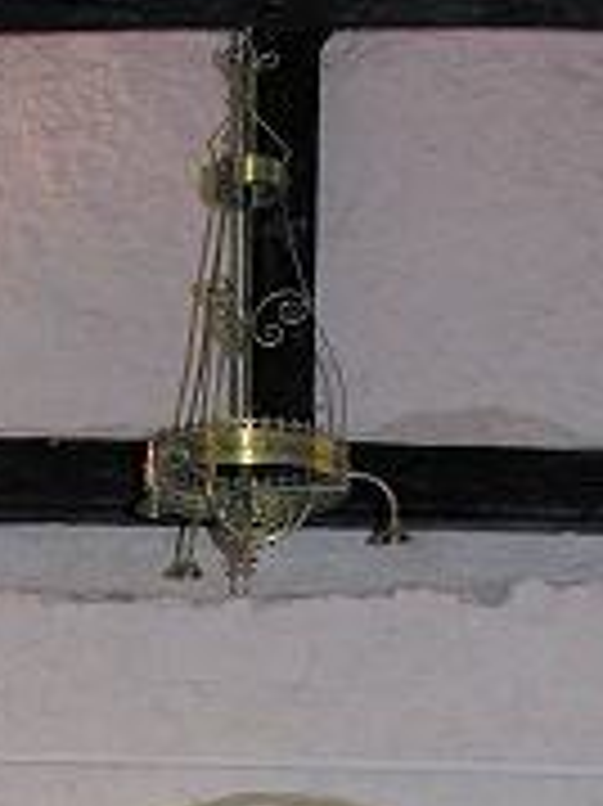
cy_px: 1027
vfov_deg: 20.1
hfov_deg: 16.4
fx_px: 2093
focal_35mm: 90
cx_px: 241
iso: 64
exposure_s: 1/60.1
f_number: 2.8
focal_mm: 8.9
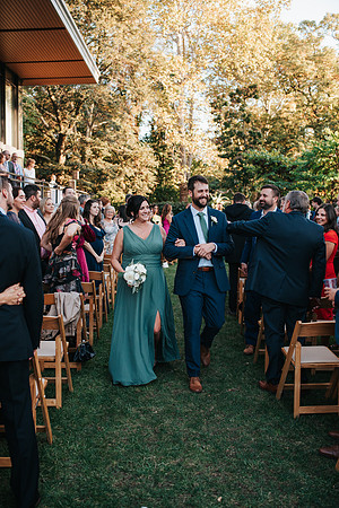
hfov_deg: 37.9
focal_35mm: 35
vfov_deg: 54.4
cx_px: 170
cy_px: 254
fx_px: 494
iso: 1000
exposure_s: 1/800
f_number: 3.2
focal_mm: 35
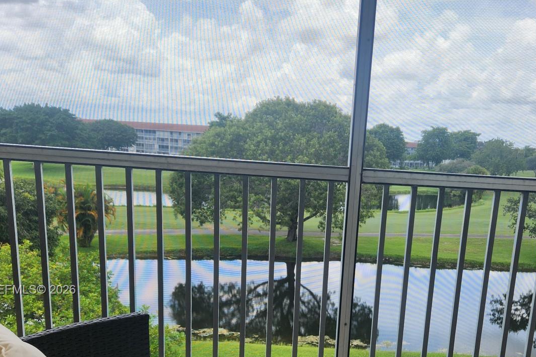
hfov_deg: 52.8
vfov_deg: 35.6
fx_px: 536
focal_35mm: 36
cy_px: 291
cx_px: 322
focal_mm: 5.4
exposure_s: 1/742
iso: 20
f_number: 1.8
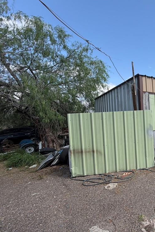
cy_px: 114
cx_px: 143
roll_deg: +3.9
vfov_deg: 84.0
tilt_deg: +2.6
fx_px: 129
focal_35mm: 20
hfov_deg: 53.2
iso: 32
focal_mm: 2.22
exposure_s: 1/770
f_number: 2.2
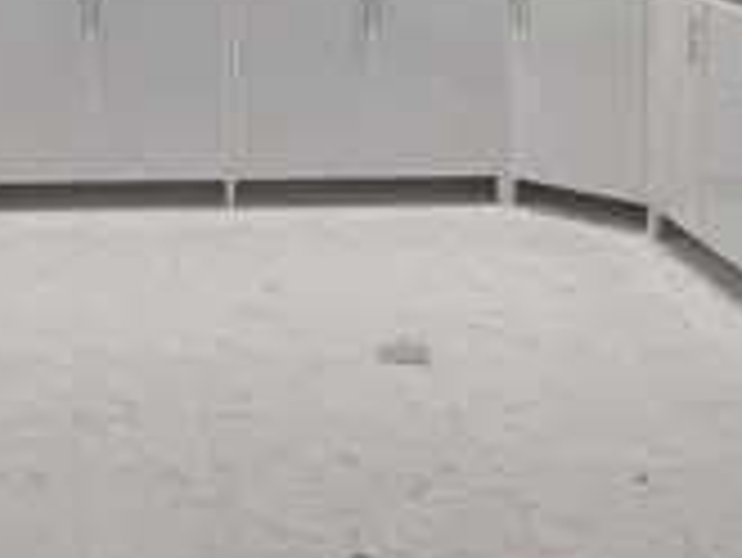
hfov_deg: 30.4
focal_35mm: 62
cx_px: 144
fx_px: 1330
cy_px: -104
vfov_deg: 22.0
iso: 138
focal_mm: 2.35
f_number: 2.2
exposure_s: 1/50
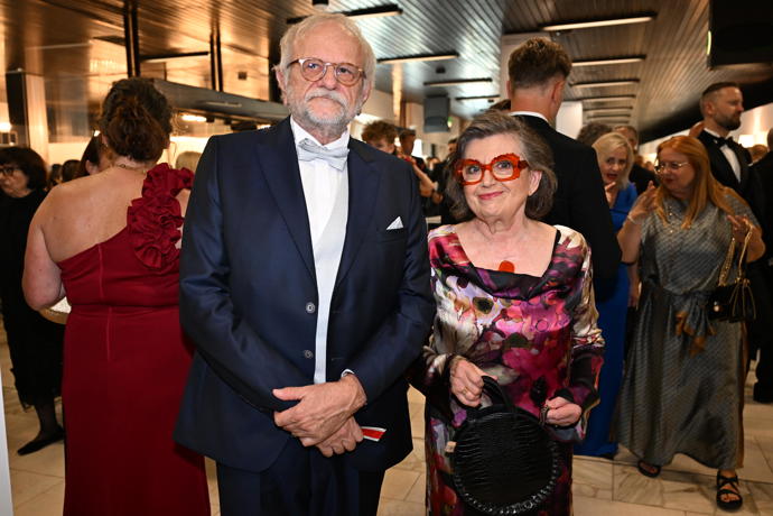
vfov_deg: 42.3
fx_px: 666
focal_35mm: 31
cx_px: 386
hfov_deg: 60.3
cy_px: 258
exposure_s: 1/125
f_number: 4
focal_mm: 31
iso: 3200
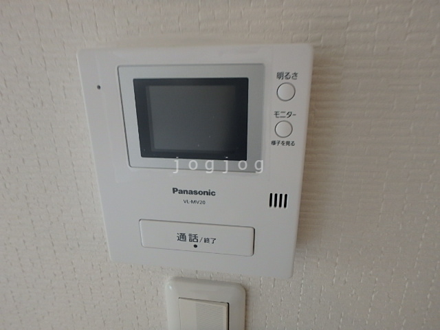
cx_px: 220
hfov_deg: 79.0
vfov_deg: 63.4
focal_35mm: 21
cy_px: 165
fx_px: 267
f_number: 3.5
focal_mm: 3.7
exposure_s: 1/30
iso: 250
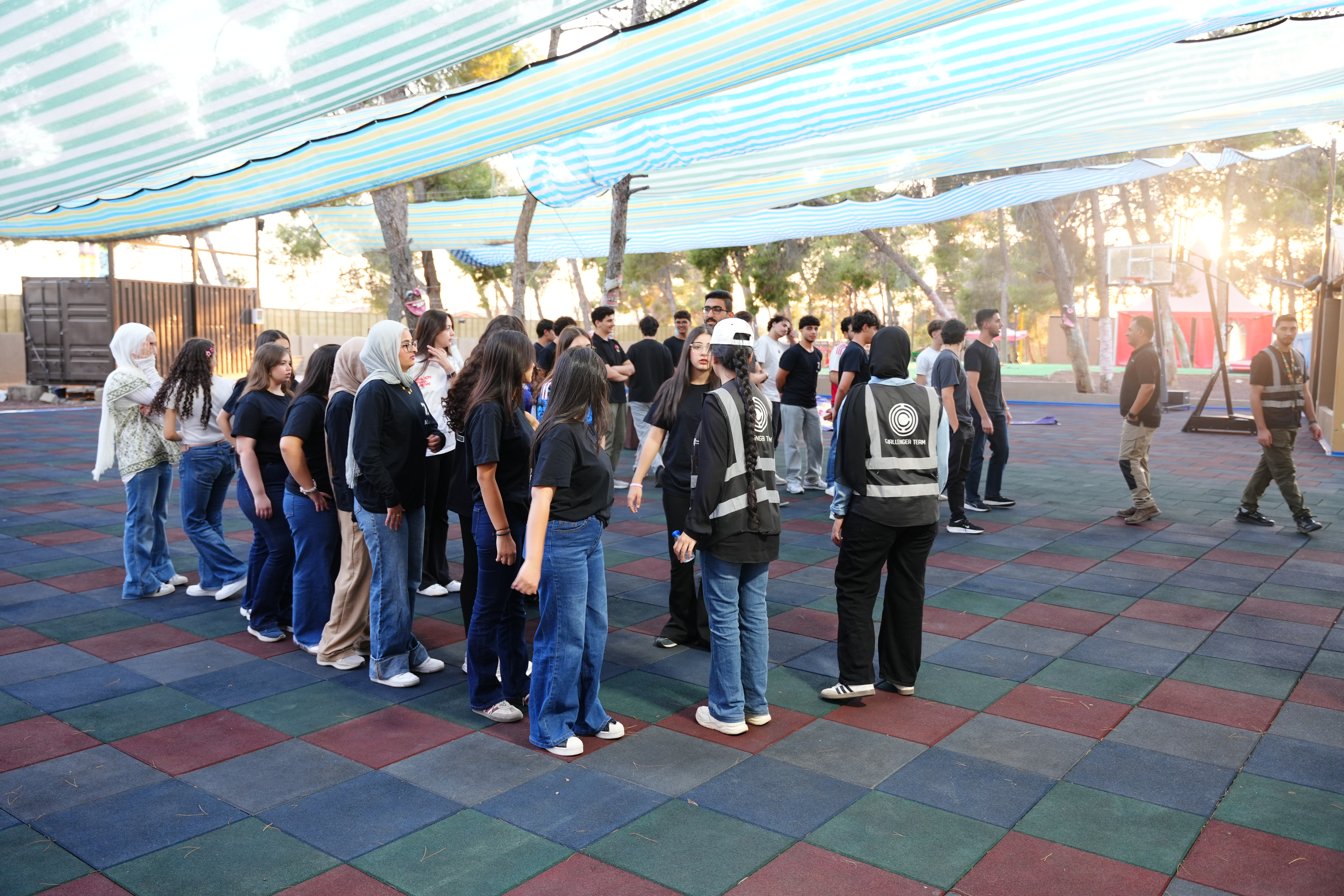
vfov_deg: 43.9
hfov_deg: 62.3
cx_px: 672
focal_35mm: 30
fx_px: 1112
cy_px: 448
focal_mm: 29.8
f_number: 2.8
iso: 640
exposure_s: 1/100
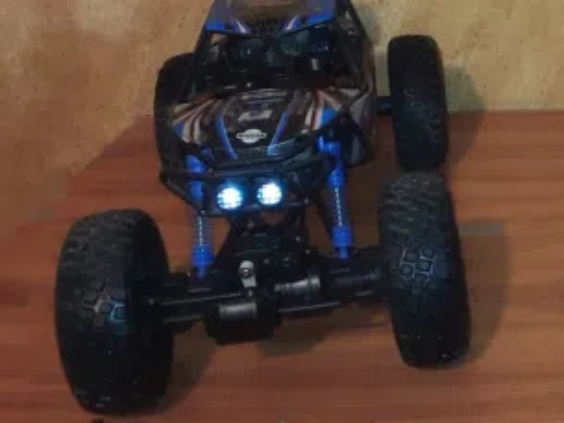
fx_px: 1027
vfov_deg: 22.8
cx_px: 562
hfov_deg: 28.8
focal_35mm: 63
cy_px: 59
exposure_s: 1/50
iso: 250
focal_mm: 2.2
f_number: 1.9
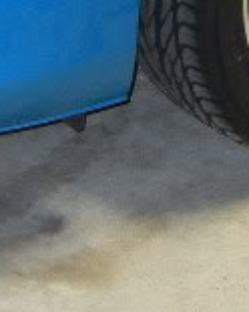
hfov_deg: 7.9
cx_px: 327
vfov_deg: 9.2
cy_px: -354
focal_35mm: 194
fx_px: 1787
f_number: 3.5
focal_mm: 5.4
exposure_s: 1/30
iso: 200
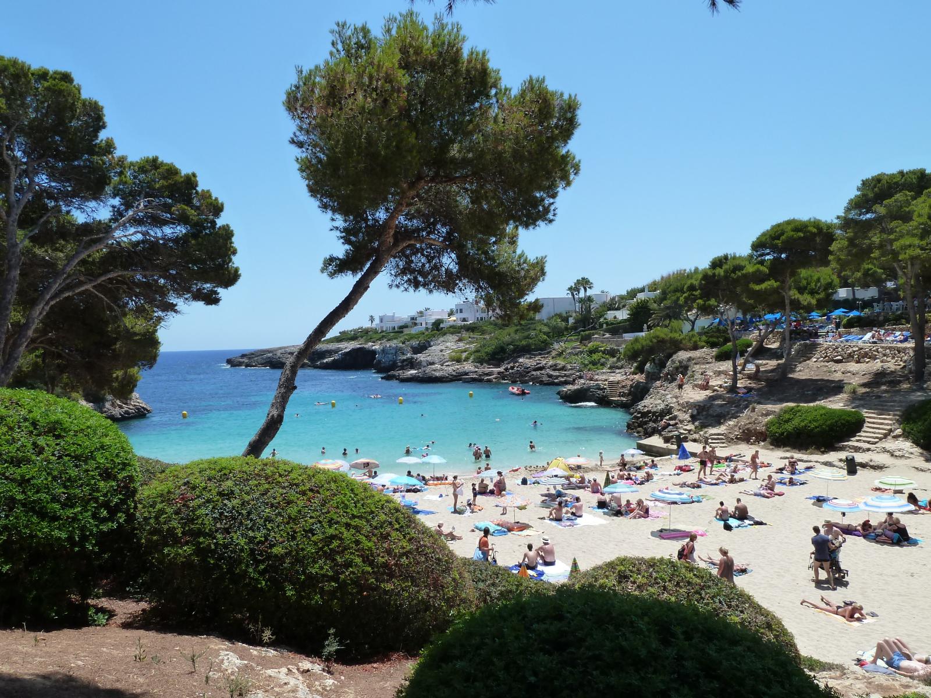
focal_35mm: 25
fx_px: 672
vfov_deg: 54.9
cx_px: 466
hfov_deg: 69.4
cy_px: 349
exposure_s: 1/400
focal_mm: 4.1
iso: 125
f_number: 5
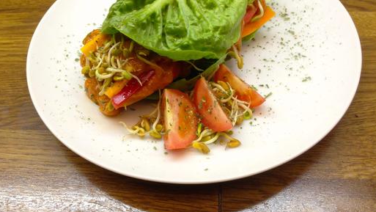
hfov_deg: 54.0
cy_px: 75
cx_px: 191
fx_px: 369
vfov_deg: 31.8
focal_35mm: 37
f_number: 2.4
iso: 50
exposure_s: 1/20
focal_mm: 4.12
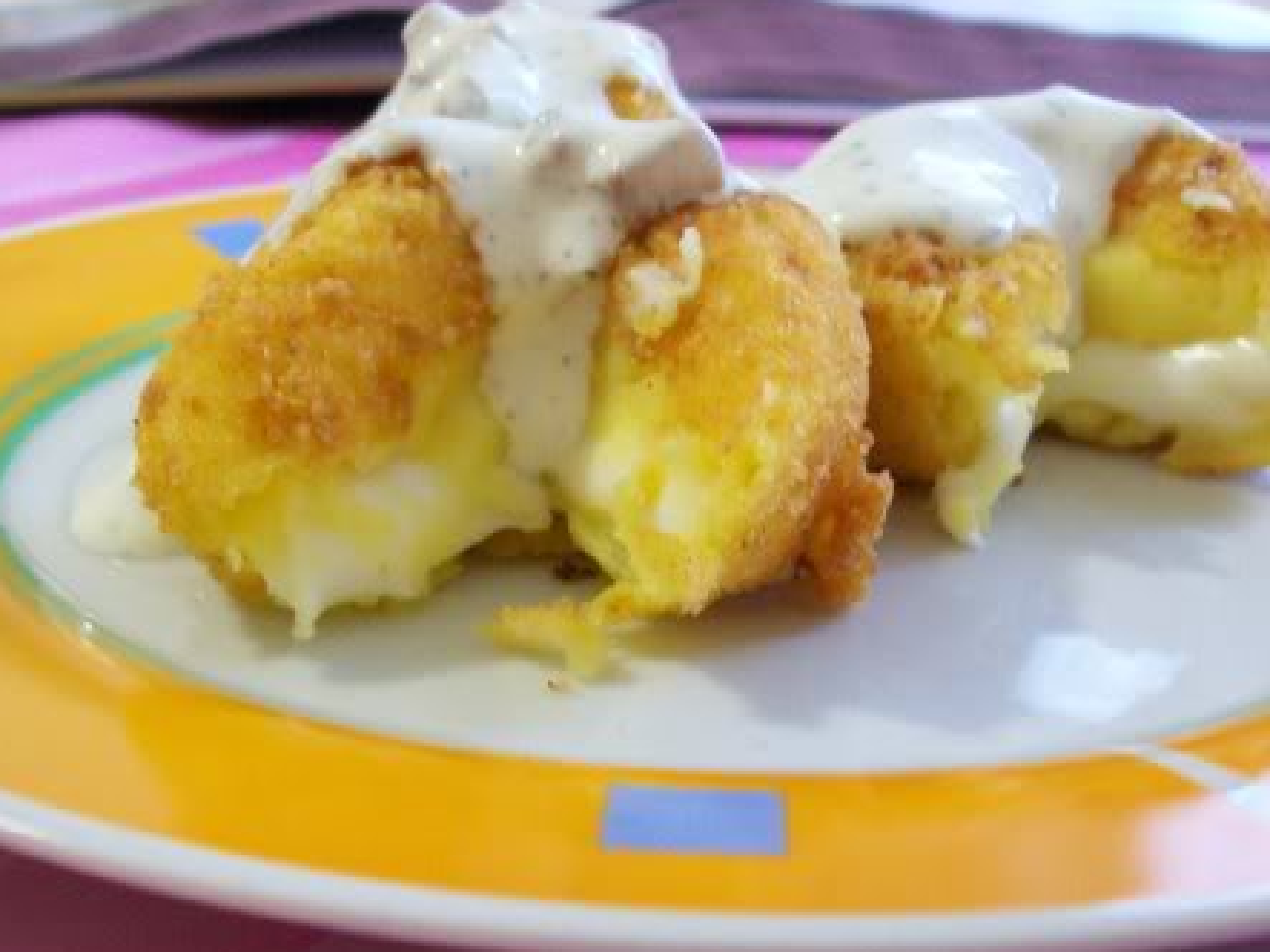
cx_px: 631
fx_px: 1907
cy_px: 579
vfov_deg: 27.9
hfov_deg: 36.8
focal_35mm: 52
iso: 180
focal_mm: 6
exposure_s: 1/8
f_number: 2.7
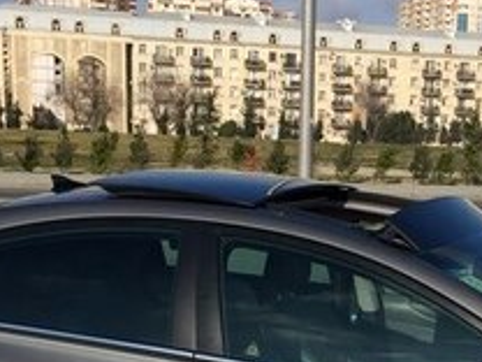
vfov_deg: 15.3
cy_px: 477
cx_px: 371
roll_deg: -2.6
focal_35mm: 92
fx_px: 1281
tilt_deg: -14.4
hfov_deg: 21.1
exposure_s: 1/3165
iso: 32
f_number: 2.2
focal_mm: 4.15
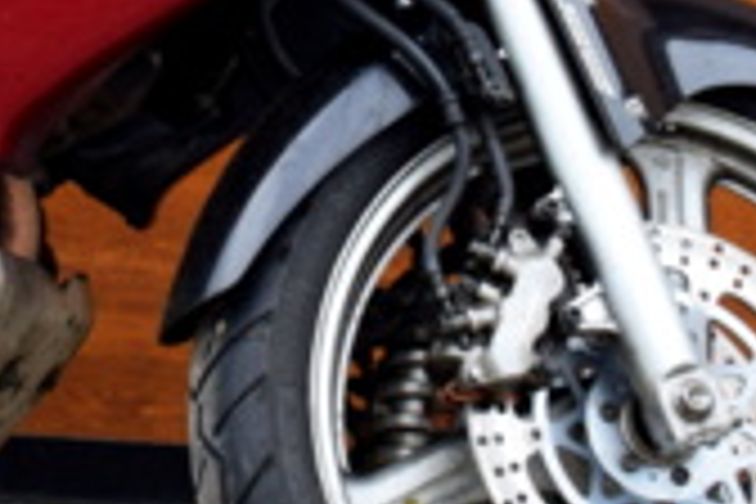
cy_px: -207
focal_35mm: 249
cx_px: -315
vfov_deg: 5.5
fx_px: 5236
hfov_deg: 8.1
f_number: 5.6
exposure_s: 1/125
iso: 400
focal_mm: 35
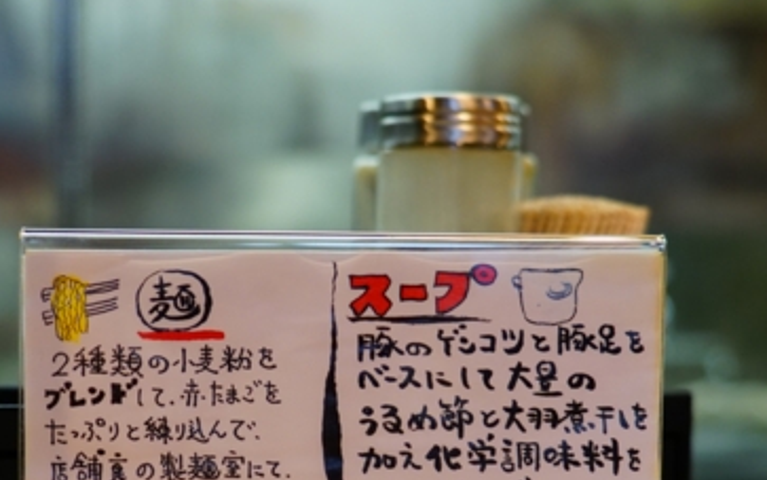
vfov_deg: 12.8
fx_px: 2112
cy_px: 469
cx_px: 313
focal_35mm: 101
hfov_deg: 20.6
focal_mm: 45
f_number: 4.5
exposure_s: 1/60
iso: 800
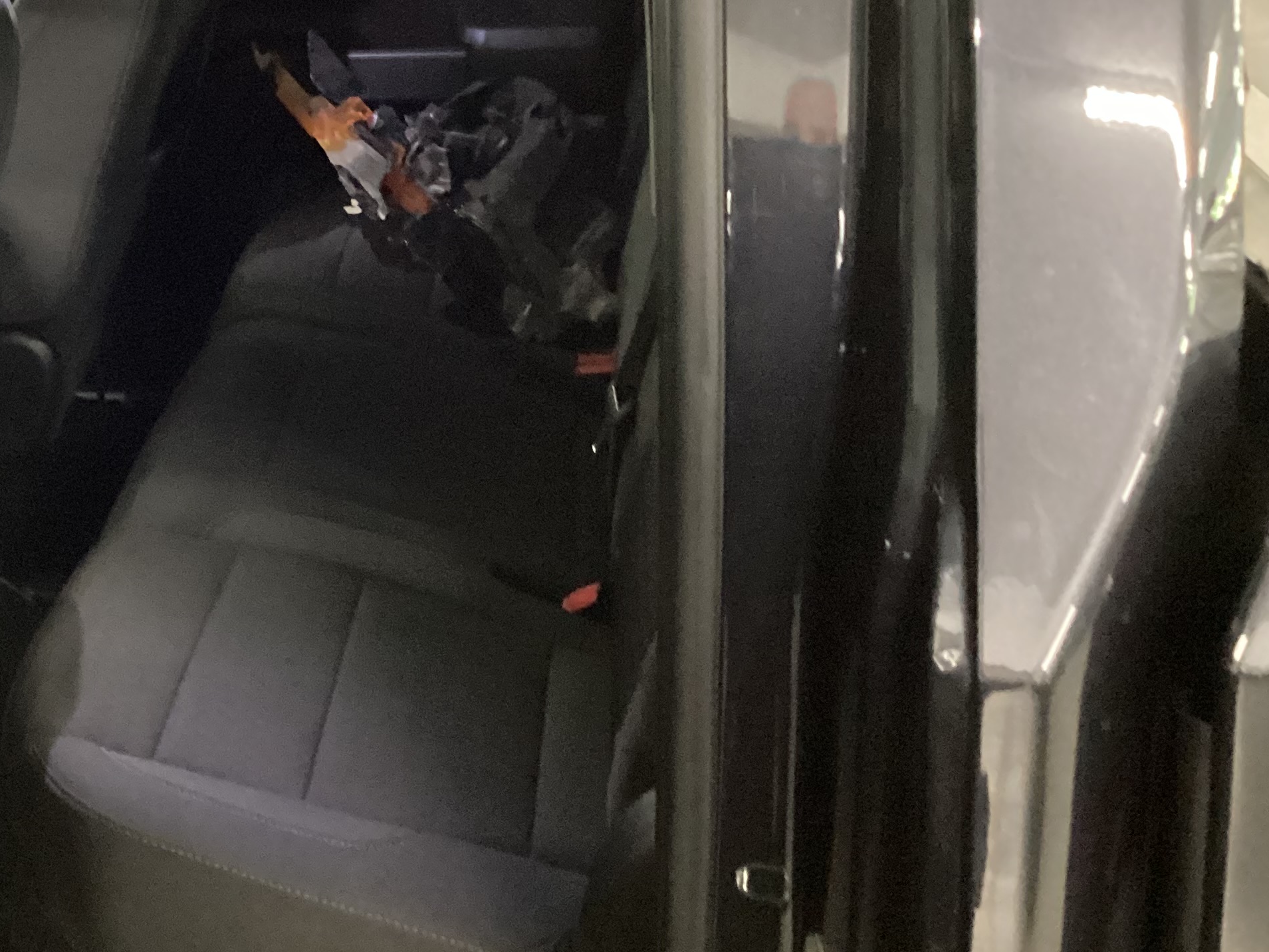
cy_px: 303
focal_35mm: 53
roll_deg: +0.9
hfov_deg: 34.8
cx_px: 209
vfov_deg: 27.3
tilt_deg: -19.9
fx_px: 1943
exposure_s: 1/17
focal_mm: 3.3
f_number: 2.4
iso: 800
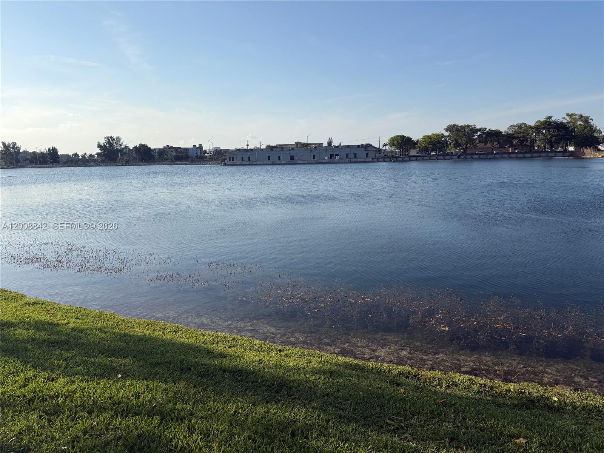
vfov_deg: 56.8
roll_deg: +1.0
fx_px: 419
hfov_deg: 71.6
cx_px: 302
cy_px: 226
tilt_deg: -9.3
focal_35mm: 24
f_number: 1.78
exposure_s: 1/6173
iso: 80
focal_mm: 6.76
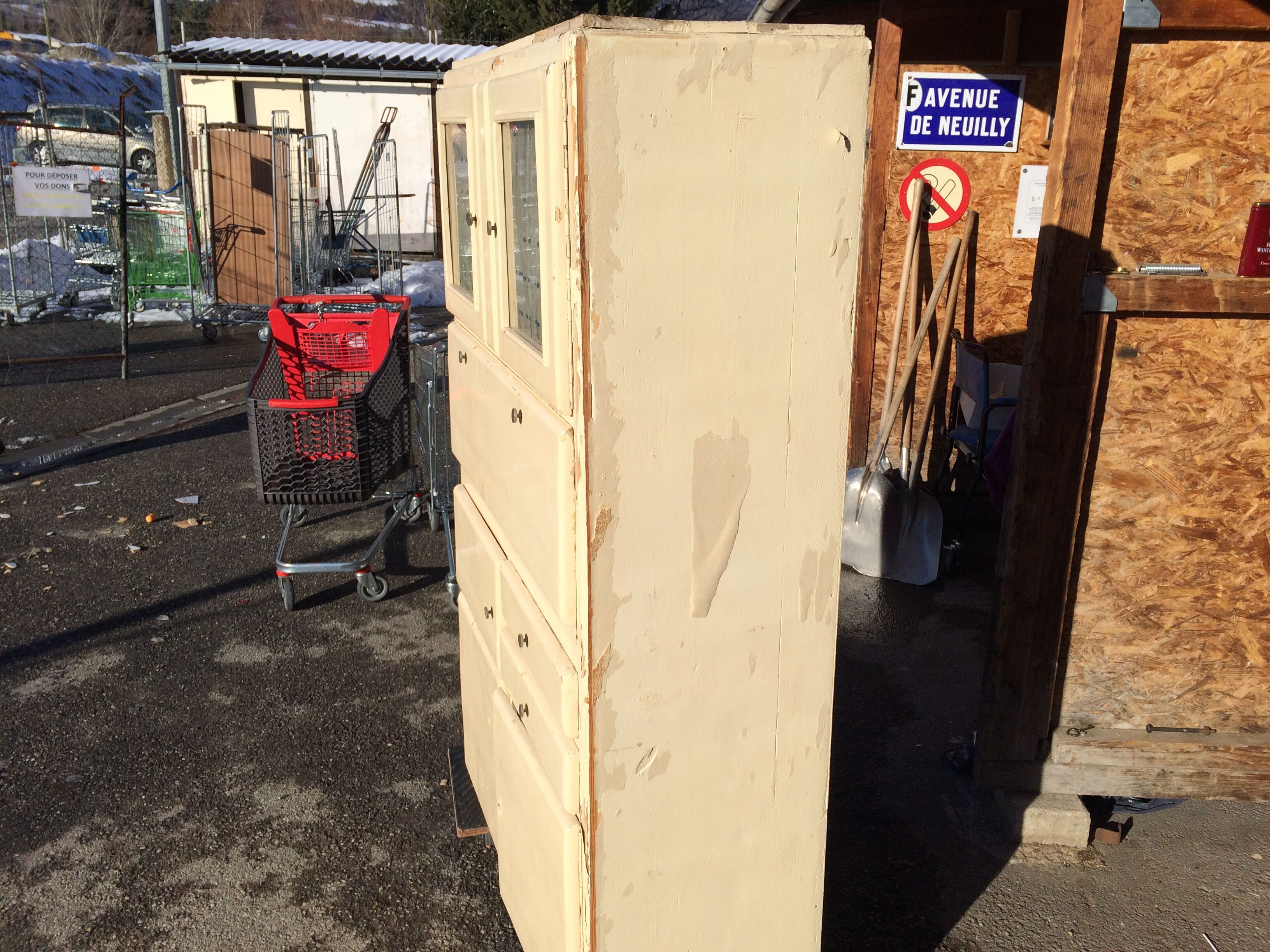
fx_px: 1064
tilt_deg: -17.7
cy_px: 476
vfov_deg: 48.2
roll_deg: -0.5
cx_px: 635
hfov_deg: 61.7
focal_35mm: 29
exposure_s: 1/3425
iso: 32
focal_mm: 4.15
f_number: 2.2
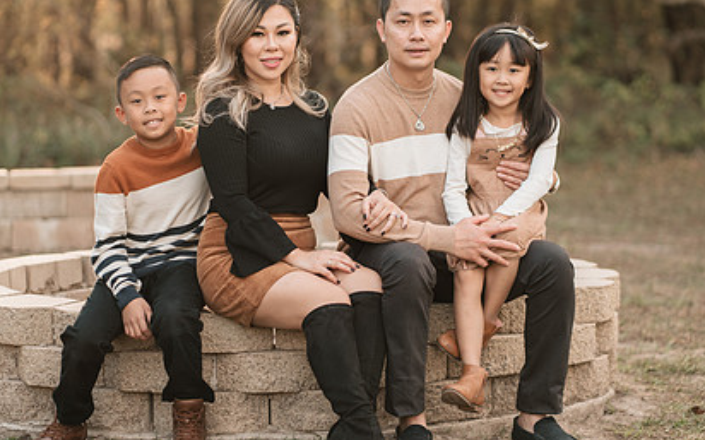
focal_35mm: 122
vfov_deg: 10.7
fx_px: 2343
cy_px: 179
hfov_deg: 17.1
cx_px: 330
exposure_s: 1/500
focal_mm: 85
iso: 160
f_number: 2
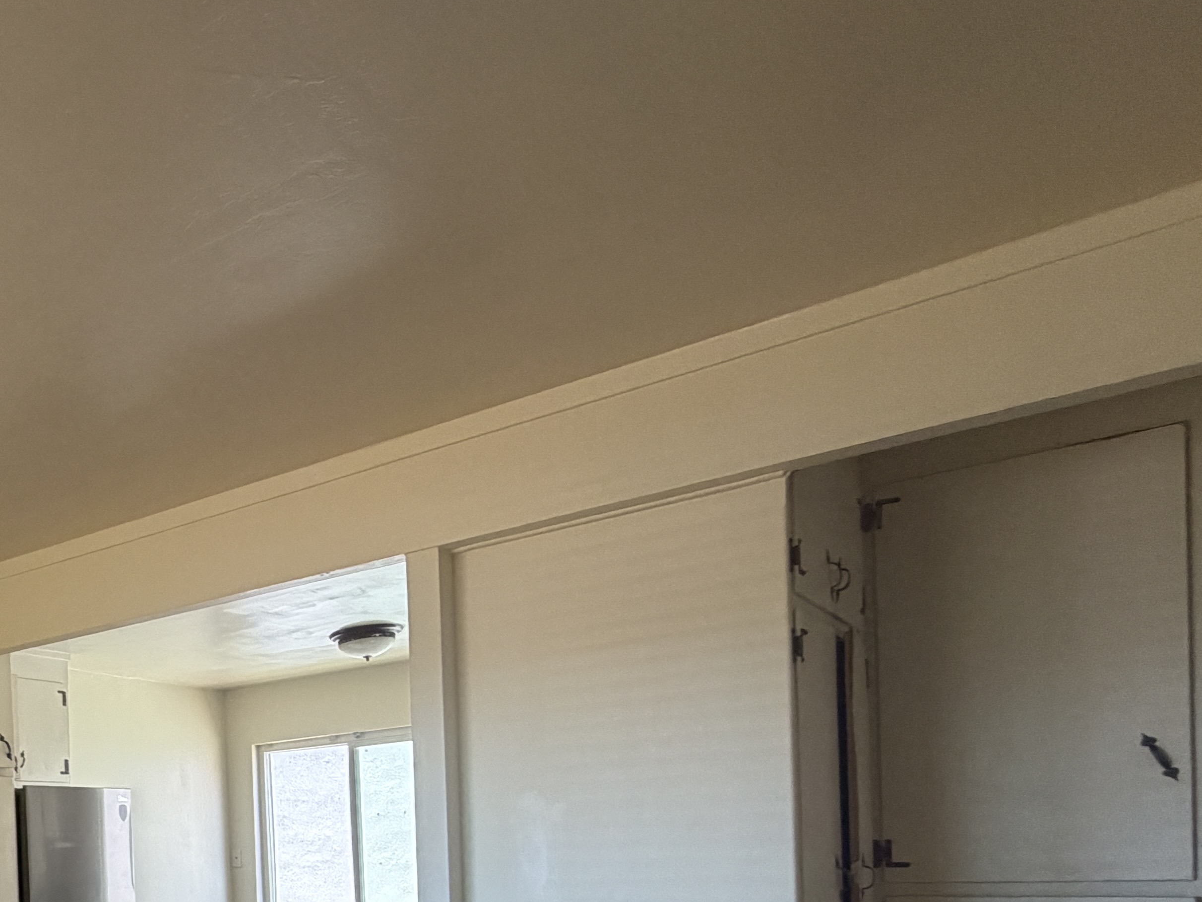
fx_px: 1146
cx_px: -131
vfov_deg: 38.6
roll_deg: +3.0
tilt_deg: -0.7
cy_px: 882
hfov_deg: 42.8
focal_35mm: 33
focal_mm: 2.22
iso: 200
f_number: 2.2
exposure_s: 1/121
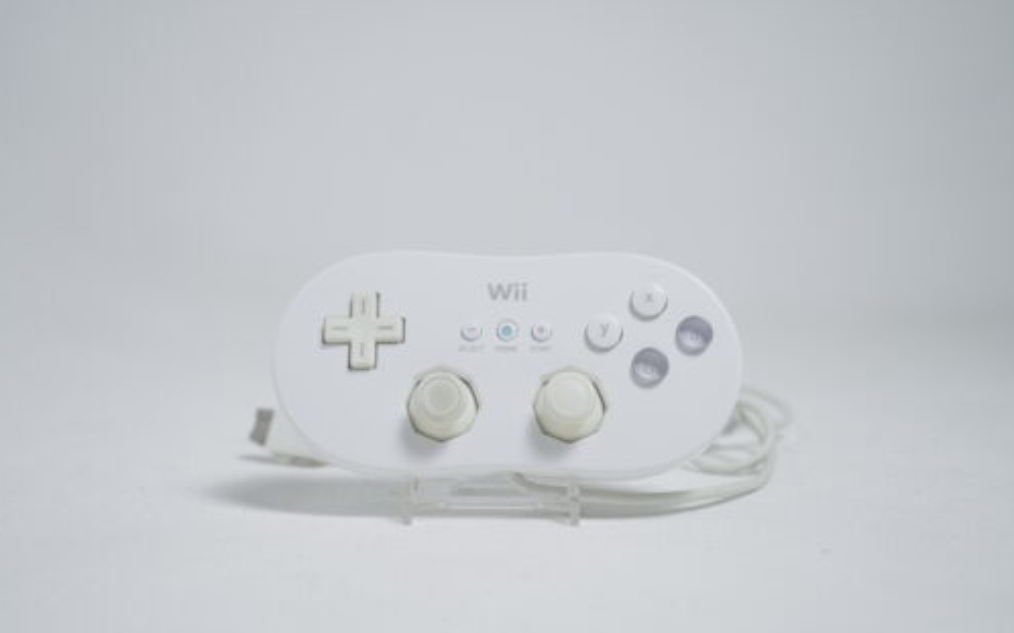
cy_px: 328
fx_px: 1326
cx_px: 505
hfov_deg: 41.8
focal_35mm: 48
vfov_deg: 26.9
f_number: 5
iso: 100
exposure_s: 1/13
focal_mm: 46
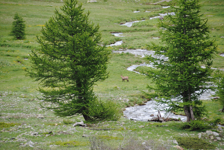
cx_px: 112
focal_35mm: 300
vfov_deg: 4.6
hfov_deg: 6.9
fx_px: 1869
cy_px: 75
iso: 320
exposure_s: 1/500
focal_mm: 200
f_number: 5.6
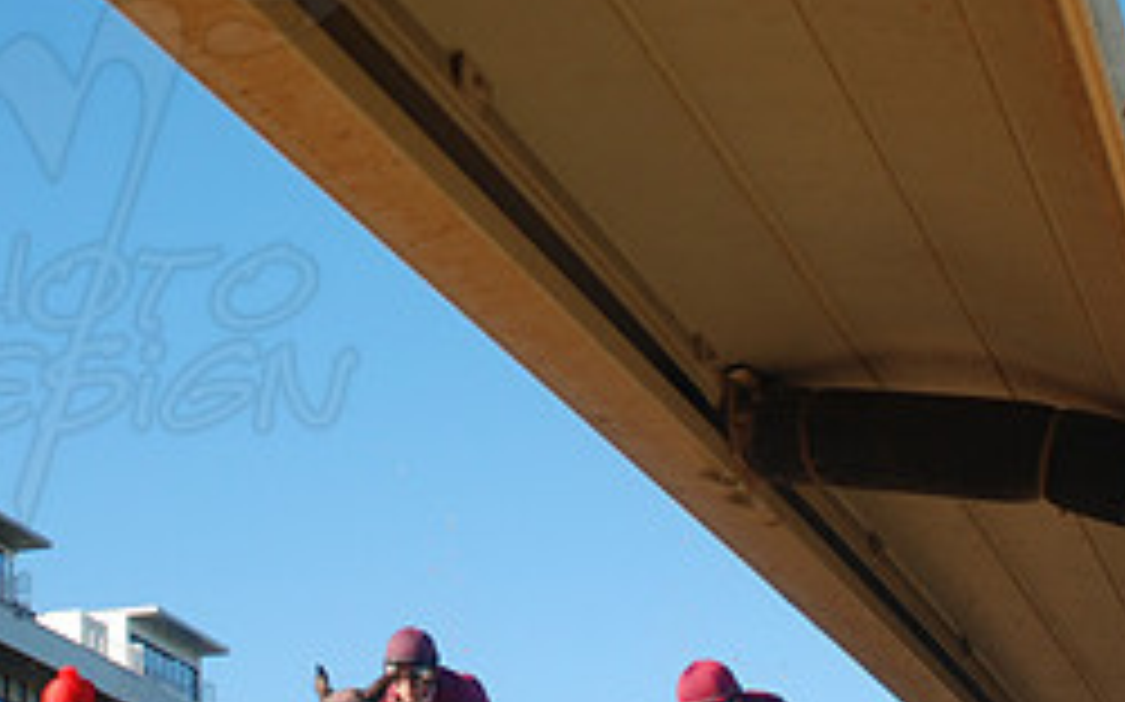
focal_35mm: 71
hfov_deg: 27.4
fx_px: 2176
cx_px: 4
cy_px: 504
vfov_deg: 18.2
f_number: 4
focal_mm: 20
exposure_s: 1/640
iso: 100
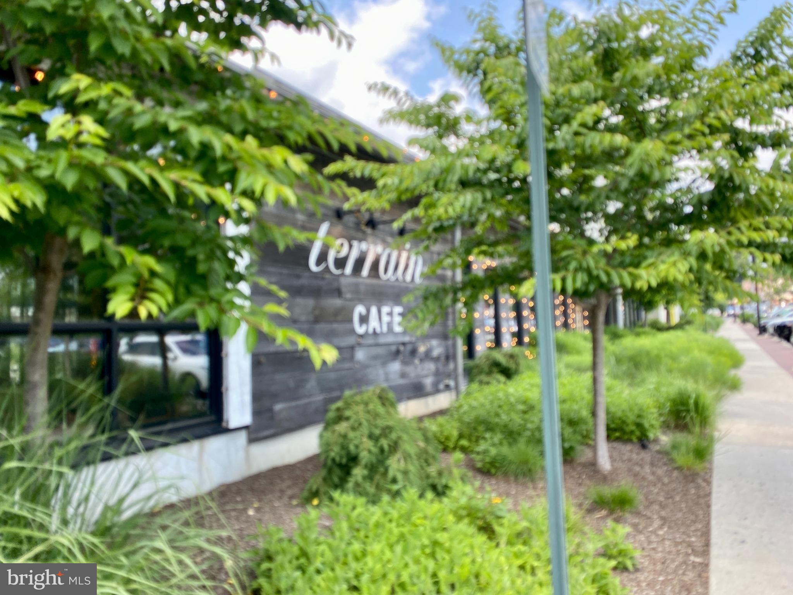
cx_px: 396
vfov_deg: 53.1
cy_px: 298
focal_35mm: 26
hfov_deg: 67.3
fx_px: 596
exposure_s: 1/493
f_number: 1.8
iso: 32
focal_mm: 4.25
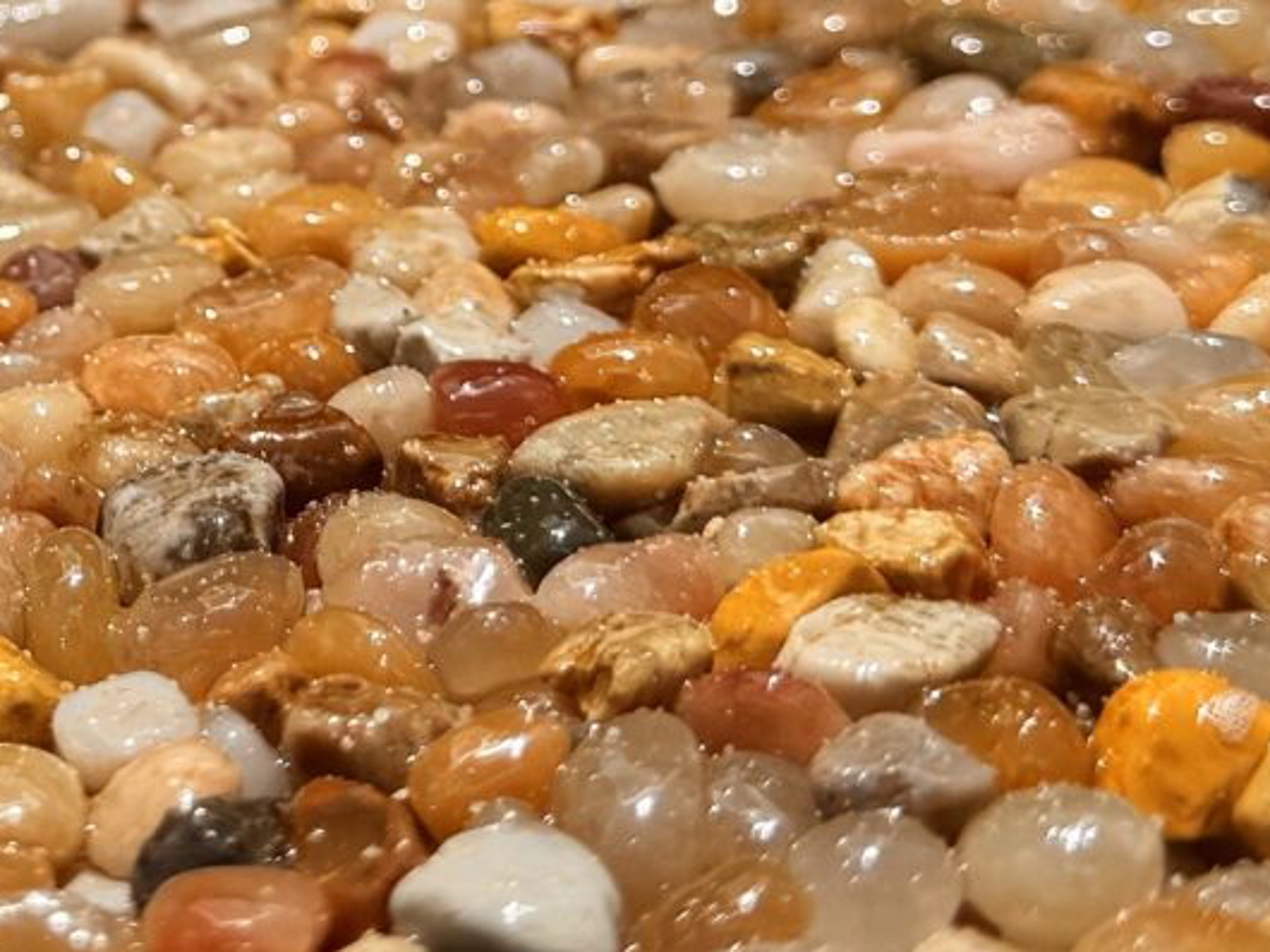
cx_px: -55
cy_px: -38
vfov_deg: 12.6
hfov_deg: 16.6
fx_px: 4254
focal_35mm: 116
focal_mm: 6.76
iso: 80
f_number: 1.78
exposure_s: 1/5814
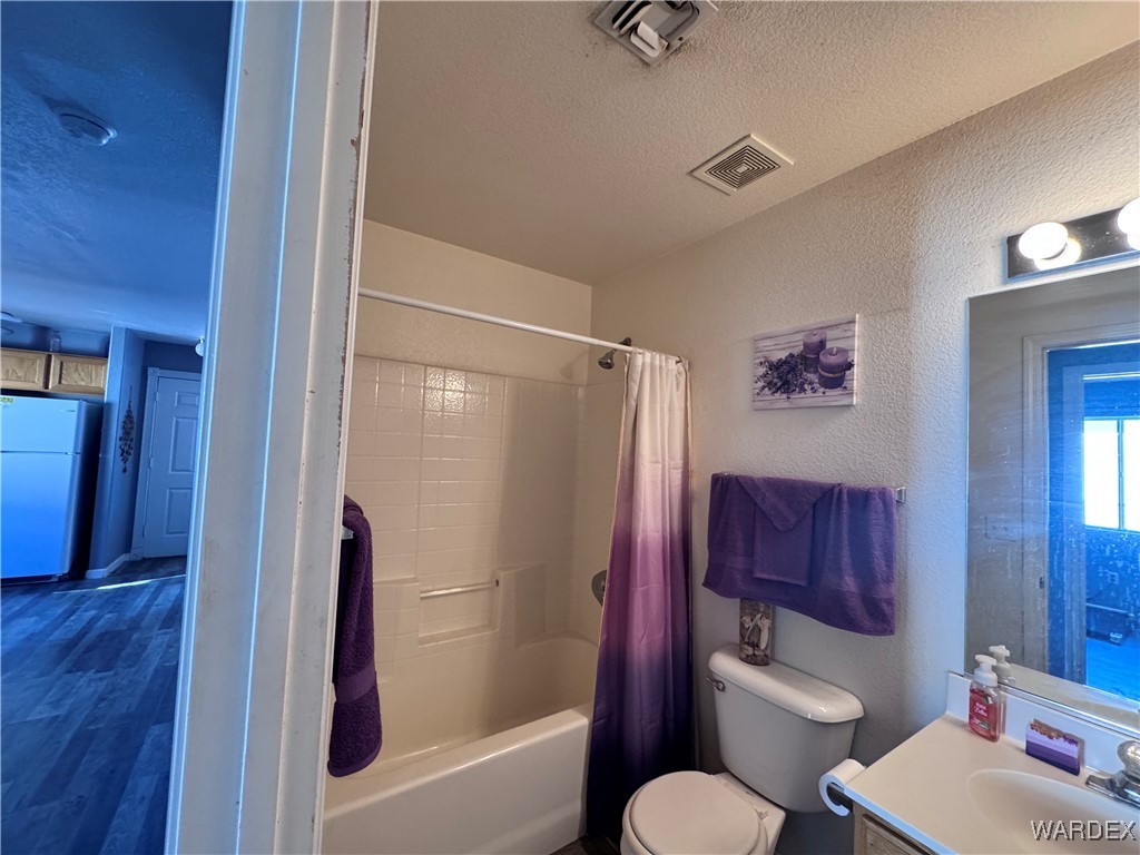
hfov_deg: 102.1
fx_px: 461
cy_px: 428
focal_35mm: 14
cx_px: 570
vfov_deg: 85.7
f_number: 2.2
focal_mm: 2.22
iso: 320
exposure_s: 1/60
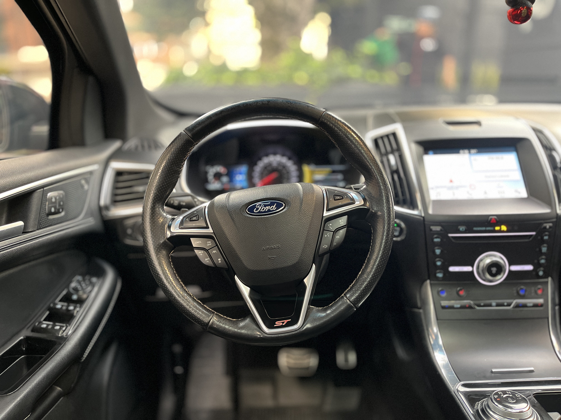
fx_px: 421
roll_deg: +0.3
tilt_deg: -16.7
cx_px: 280
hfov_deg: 67.3
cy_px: 210
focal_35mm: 26
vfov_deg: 53.1
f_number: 1.6
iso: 500
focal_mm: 5.1
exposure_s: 1/55
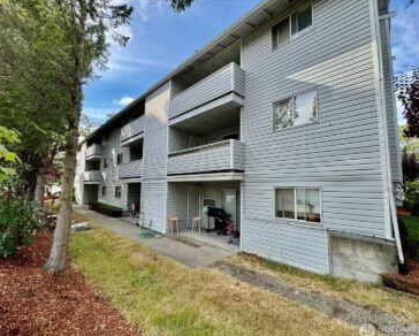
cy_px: 170
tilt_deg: +5.2
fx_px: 186
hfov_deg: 96.7
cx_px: 204
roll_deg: -0.9
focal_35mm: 15
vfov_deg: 84.1
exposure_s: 1/397
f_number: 2.2
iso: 40
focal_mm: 2.22
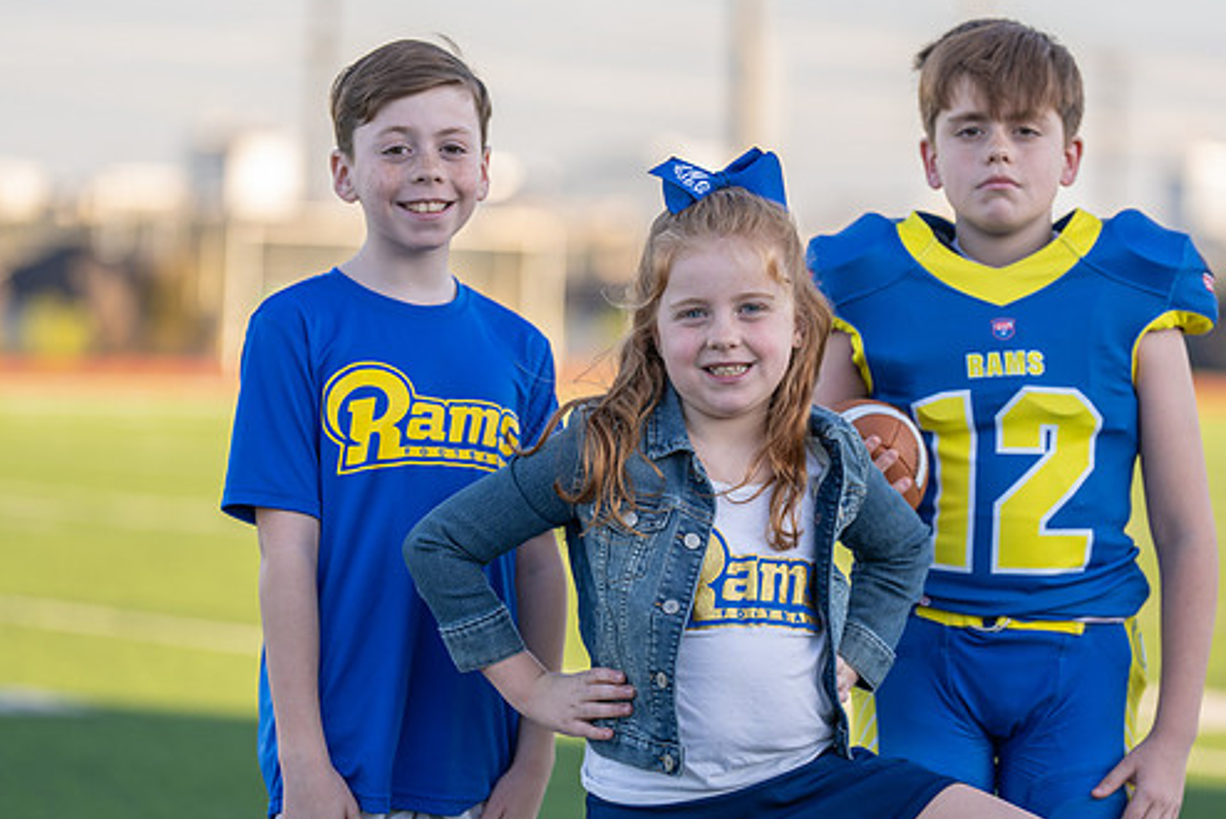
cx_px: 695
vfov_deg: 8.1
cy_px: 423
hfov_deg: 12.2
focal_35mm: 169
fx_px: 5759
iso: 100
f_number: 2.8
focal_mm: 144
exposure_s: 1/400
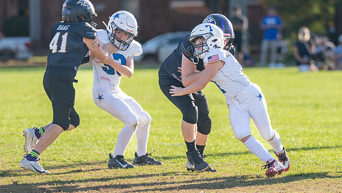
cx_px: 214
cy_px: 82
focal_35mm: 391
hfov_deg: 5.5
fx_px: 3547
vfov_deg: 3.1
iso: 320
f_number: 2.8
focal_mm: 200
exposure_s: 1/3200
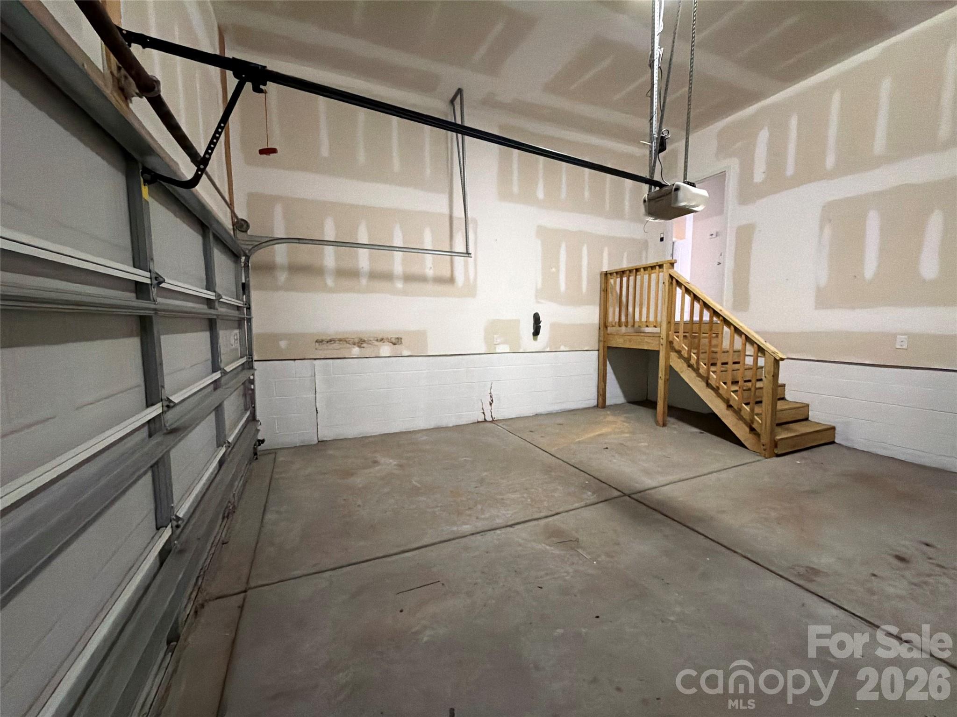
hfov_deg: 102.1
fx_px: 387
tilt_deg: -5.1
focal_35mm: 14
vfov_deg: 85.7
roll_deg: +0.8
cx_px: 478
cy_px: 358
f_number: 2.2
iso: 1000
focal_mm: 2.22
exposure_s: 1/60
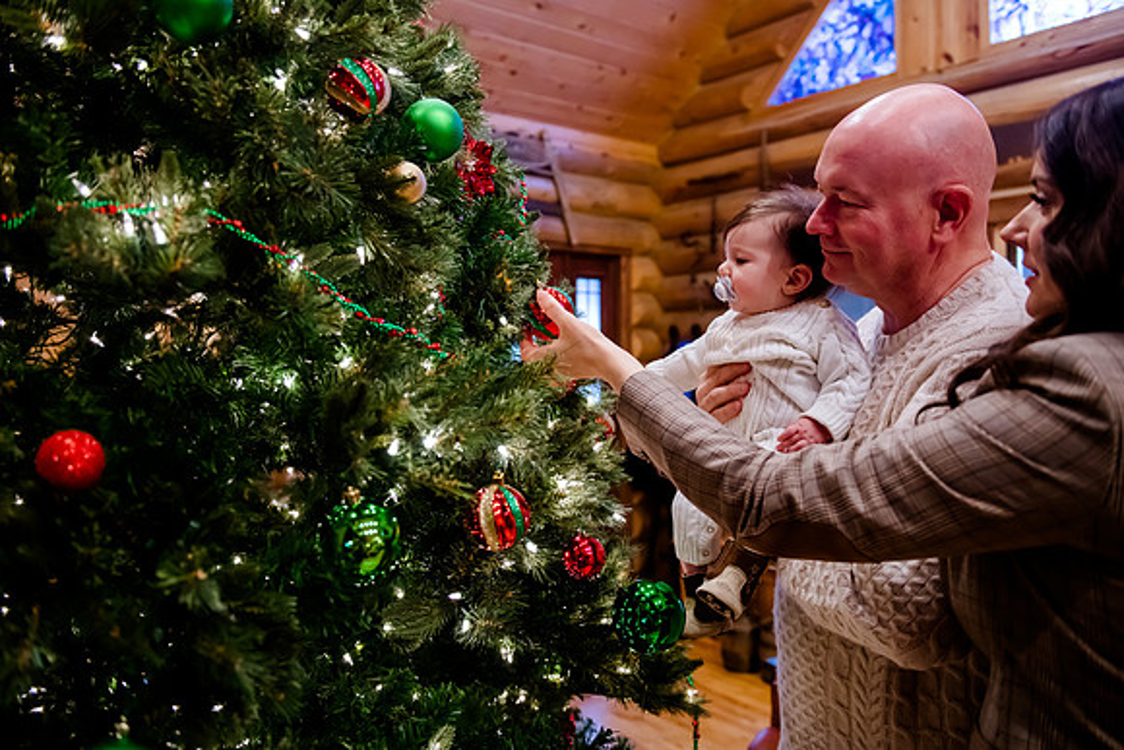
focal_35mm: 28
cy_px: 375
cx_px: 558
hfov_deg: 64.8
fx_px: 885
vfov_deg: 45.9
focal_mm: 28
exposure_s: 1/160
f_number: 2.8
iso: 2500
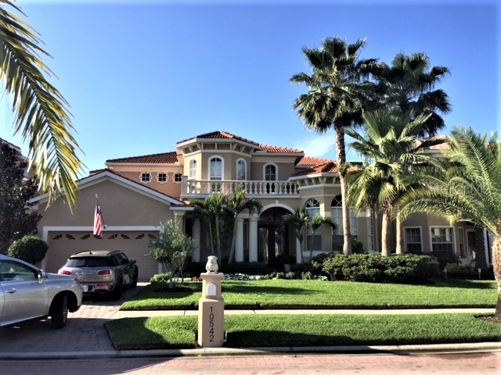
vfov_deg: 48.2
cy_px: 188
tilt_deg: +9.5
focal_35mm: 29
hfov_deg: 61.7
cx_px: 250
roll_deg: -0.5
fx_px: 420
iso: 32
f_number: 2.2
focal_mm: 4.15
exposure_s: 1/1236
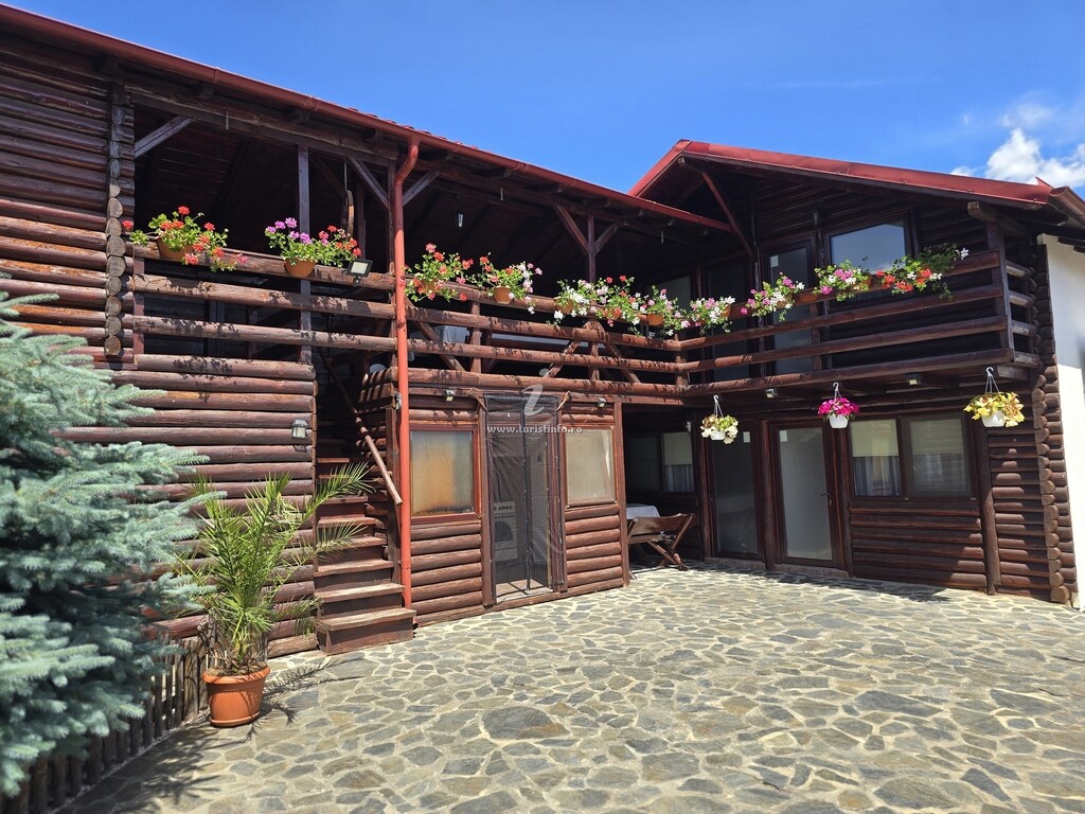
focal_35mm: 23
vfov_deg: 58.9
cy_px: 407
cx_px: 542
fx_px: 721
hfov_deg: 73.9
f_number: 1.7
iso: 12
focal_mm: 6.3
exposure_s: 1/355
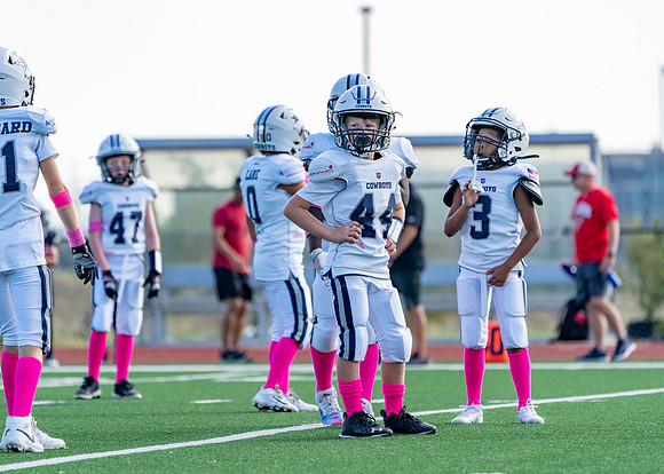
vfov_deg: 4.3
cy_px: 237
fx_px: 6342
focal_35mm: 336
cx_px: 332
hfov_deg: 6.0
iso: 500
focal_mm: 321
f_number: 5.6
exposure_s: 1/1250
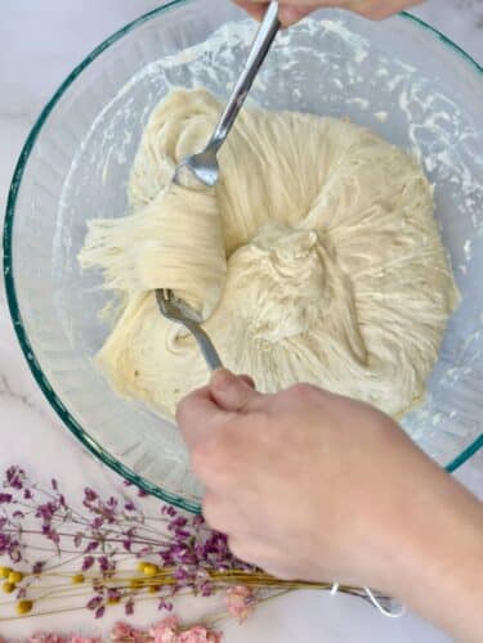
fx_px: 893
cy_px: 322
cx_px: 242
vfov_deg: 39.7
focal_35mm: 48
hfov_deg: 30.3
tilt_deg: -79.8
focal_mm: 6.86
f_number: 1.78
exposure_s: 1/241
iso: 80
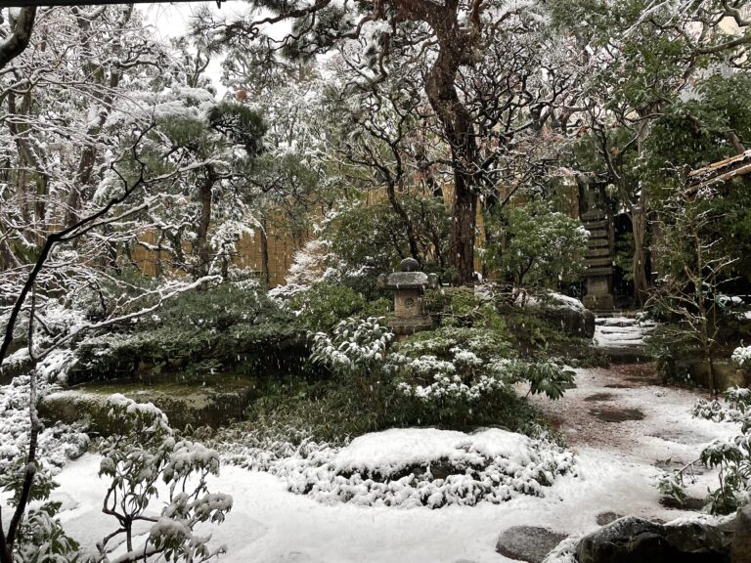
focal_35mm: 26
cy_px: 282
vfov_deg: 53.1
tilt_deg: +1.1
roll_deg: +1.0
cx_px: 376
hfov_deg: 67.3
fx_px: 564
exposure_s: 1/100
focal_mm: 4.2
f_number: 1.6
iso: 125
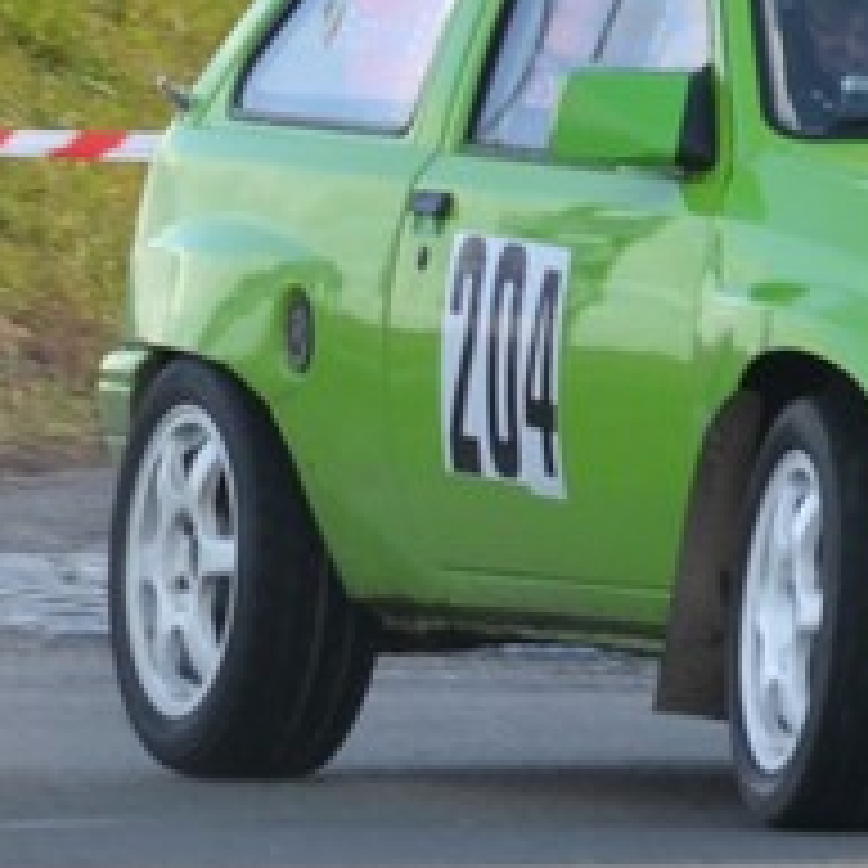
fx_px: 57703
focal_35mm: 2034
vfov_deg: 0.9
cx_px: 1205
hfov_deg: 0.9
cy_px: 344
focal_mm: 300
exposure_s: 1/500
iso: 450
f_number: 6
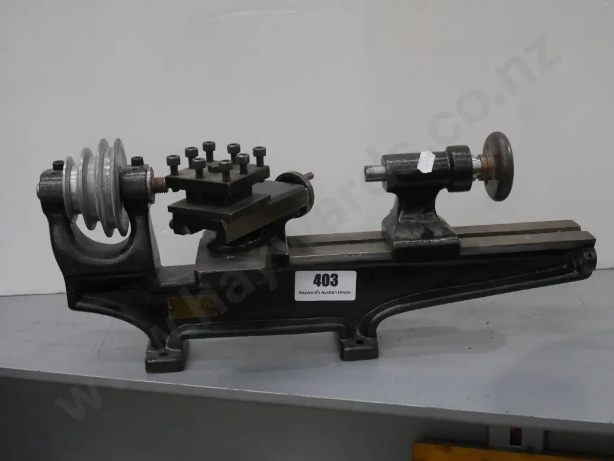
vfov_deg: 30.3
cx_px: 307
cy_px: 230
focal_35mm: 48
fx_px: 852
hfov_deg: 39.6
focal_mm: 24
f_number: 5
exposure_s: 1/80
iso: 3200
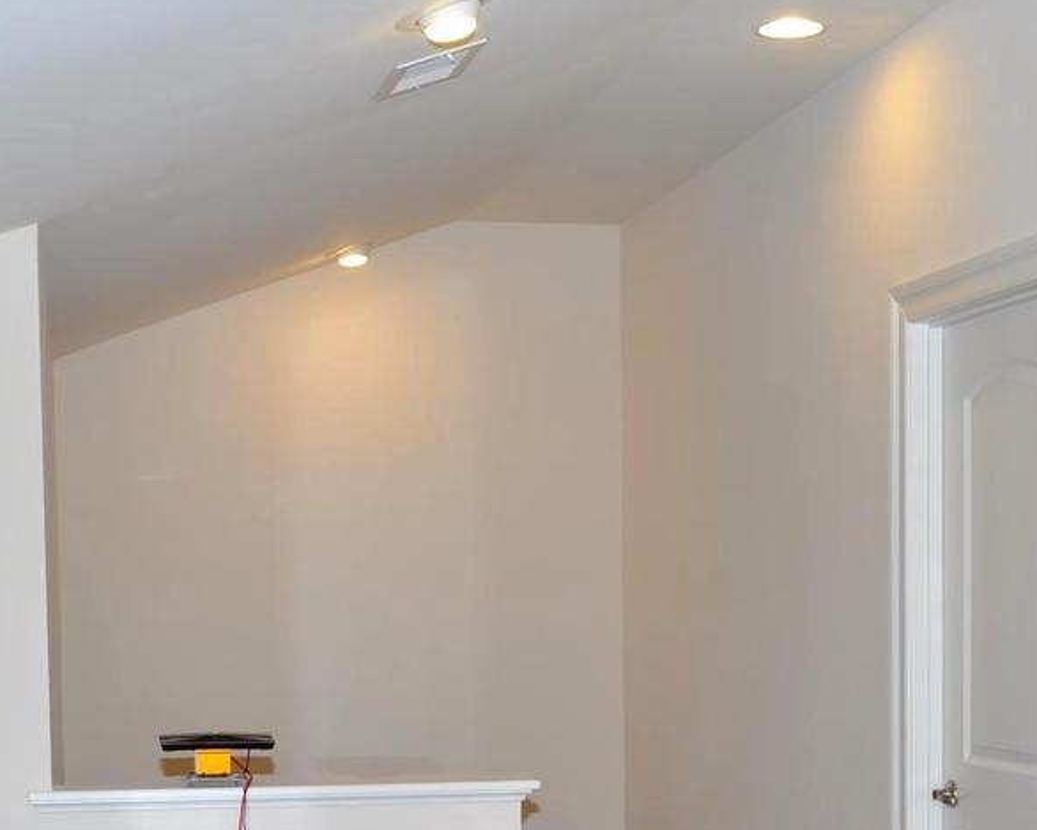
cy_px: 750
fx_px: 2333
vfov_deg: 19.8
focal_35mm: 76
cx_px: 449
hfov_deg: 25.0
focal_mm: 22
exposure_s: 1/30
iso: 200
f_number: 8
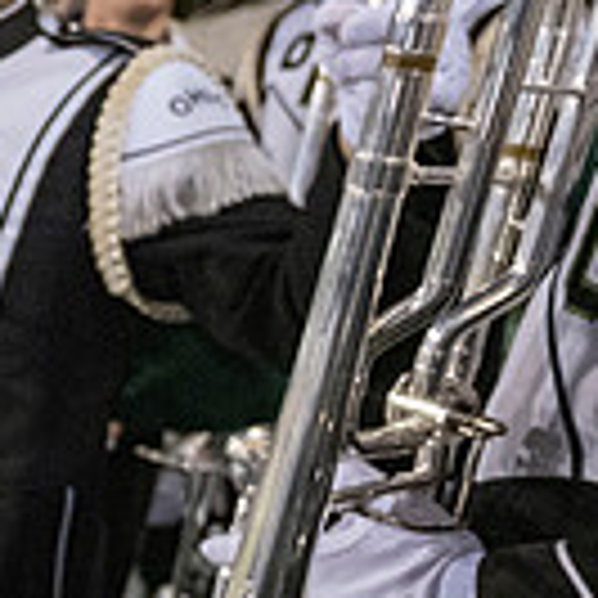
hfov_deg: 15.0
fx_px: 1739
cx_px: -679
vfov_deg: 19.5
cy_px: 348
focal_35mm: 89
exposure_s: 1/500
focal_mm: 24
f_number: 4
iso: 3200
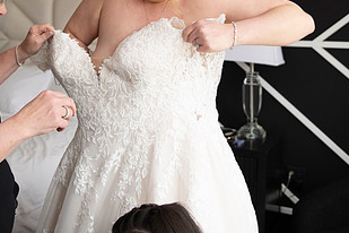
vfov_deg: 28.8
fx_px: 436
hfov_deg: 43.5
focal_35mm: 45
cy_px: 27
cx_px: 147
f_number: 2.8
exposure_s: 1/1600
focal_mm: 24
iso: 1600
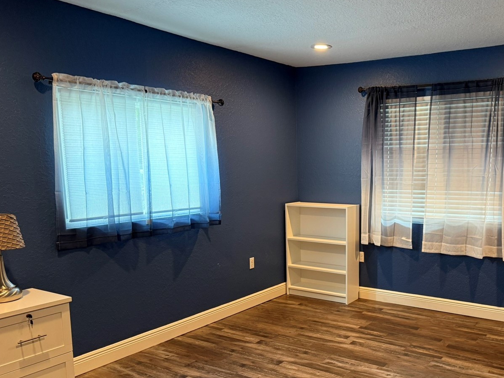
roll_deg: +0.0
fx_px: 466
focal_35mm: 32
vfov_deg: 43.8
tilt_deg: -8.1
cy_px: 234
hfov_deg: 55.8
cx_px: 330
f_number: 1.78
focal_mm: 6.76
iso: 320
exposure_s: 1/60
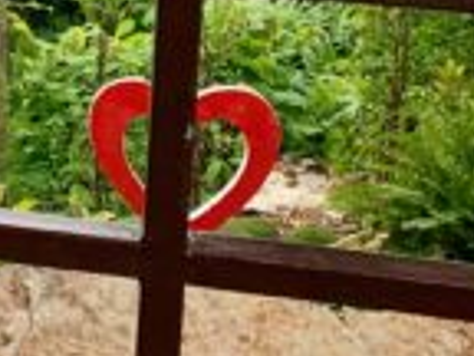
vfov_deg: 9.8
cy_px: -396
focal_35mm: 139
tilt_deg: -12.4
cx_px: -507
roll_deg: +1.0
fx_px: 1903
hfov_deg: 12.4
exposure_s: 1/448
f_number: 1.8
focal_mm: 4.25
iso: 25
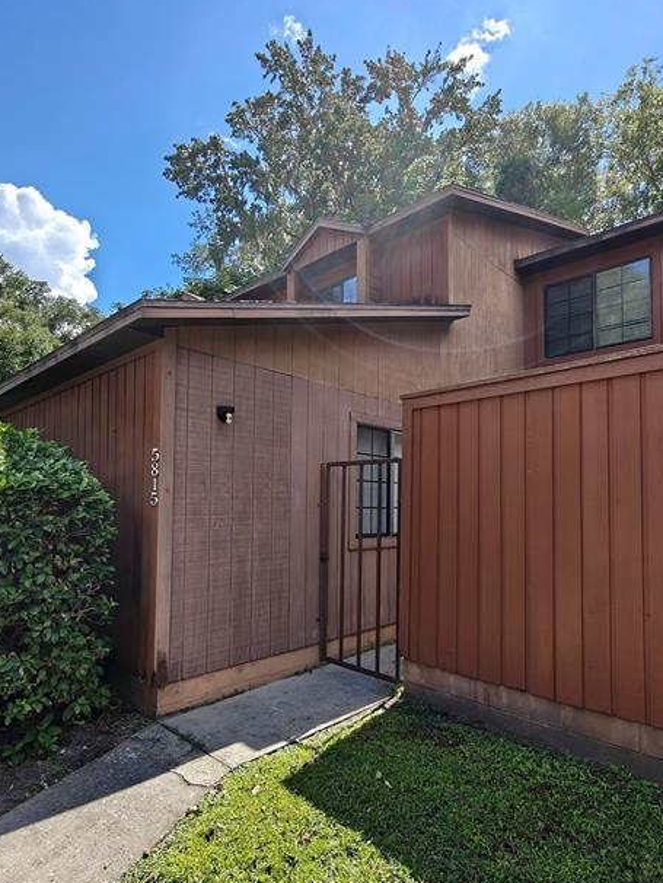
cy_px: 484
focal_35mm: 19
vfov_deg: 84.4
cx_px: 341
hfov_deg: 68.7
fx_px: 485
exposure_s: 1/200
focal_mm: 2.3
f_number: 2
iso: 80
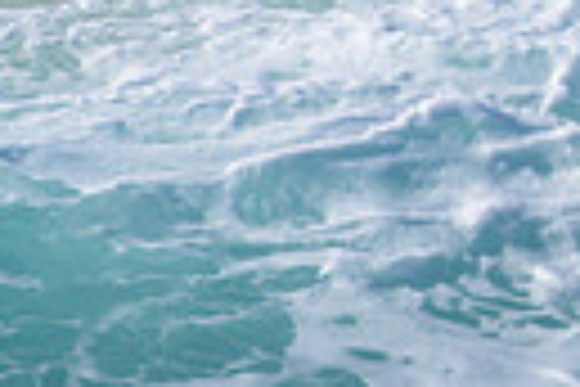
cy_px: -88
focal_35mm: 4494
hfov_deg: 0.5
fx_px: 72398
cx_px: 1133
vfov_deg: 0.3
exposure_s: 1/2000
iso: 900
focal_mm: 1000
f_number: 11
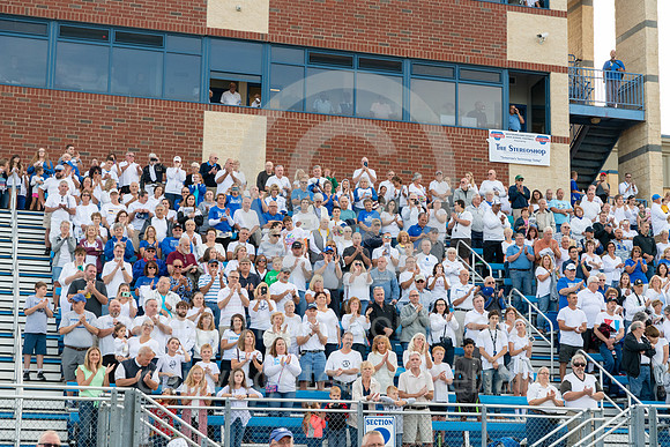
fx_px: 1303
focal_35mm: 70
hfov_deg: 28.8
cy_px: 224
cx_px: 335
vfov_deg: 19.5
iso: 1600
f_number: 5.6
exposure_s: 1/1000
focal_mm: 70
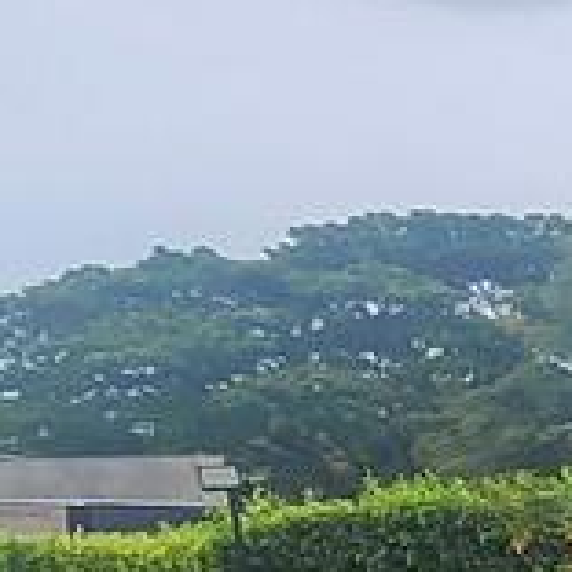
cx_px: 1874
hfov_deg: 9.8
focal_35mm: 118
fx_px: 2206
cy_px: 818
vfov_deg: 14.0
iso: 50
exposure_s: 1/120
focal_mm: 2.2
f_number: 2.2
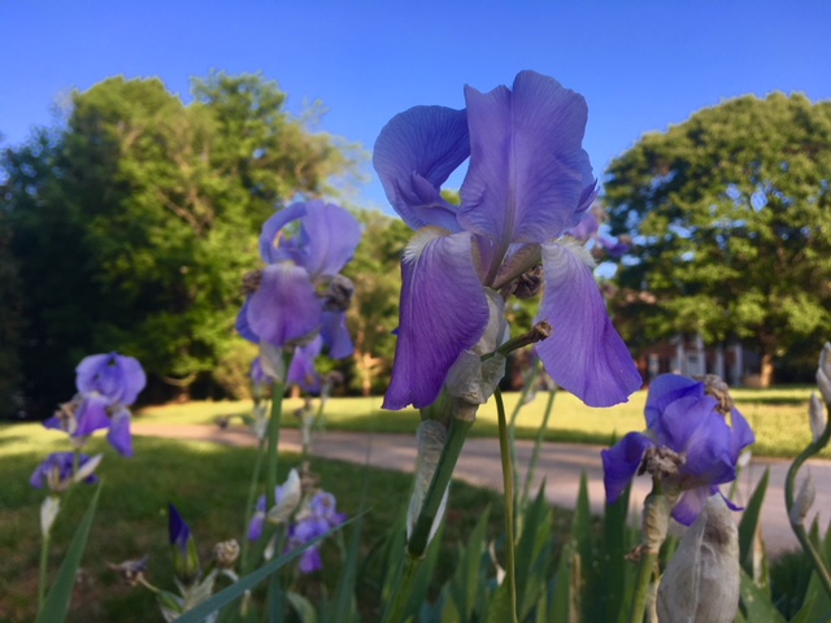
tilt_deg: +8.7
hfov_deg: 61.7
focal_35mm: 29
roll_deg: -1.0
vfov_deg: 48.2
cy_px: 312
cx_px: 416
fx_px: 696
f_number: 2.2
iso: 25
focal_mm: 4.15
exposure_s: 1/375
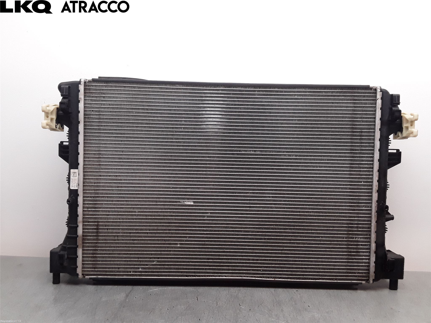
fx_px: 349
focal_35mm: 28
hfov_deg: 63.4
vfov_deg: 49.7
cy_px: 162
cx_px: 216
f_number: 1.9
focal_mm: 2.91
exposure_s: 1/100
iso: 100
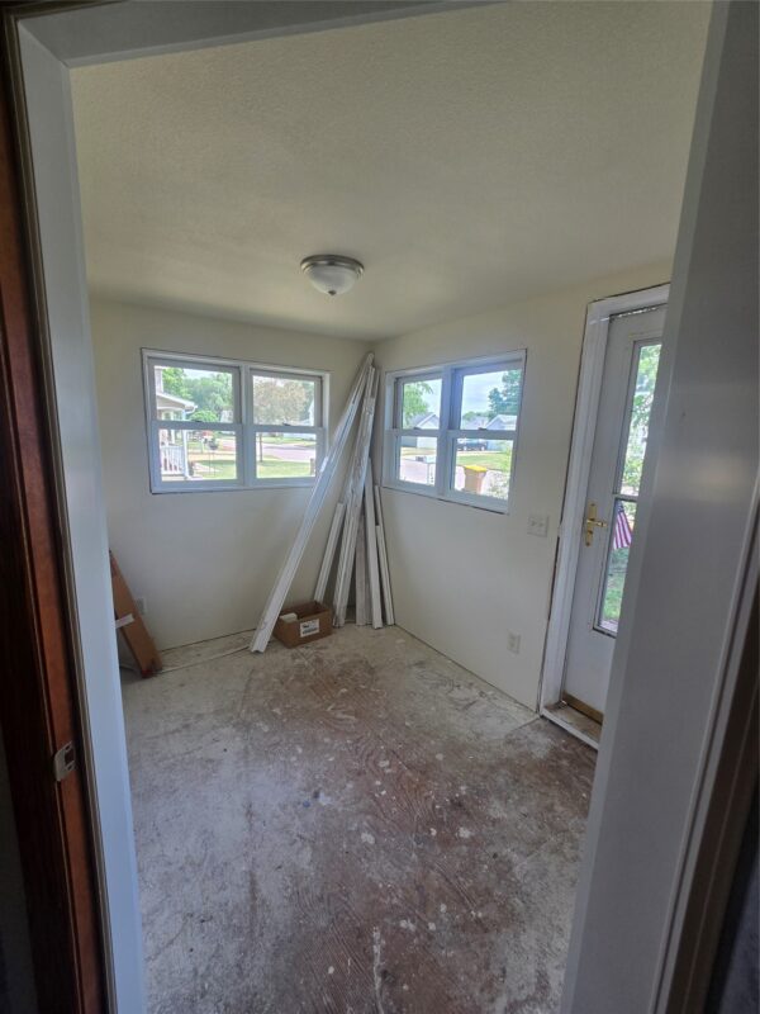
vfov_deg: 106.2
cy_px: 507
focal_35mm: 13
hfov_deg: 89.9
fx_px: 381
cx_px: 380
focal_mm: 2.2
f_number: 2.2
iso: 64
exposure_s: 1/120
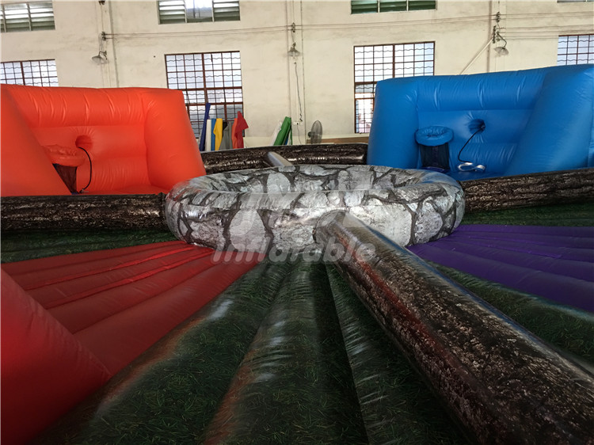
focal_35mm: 29
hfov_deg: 61.7
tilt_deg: -9.8
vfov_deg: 48.2
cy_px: 222
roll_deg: +2.5
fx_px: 497
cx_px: 297
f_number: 2.2
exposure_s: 1/17
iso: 100
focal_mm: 4.15
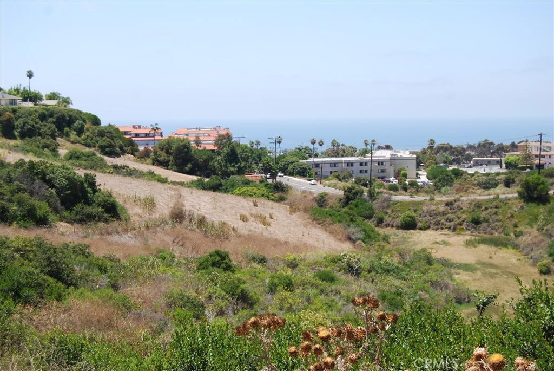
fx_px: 809
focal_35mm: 52
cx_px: 277
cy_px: 186
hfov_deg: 37.8
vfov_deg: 25.8
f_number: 7.1
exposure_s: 1/200
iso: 100
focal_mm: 35
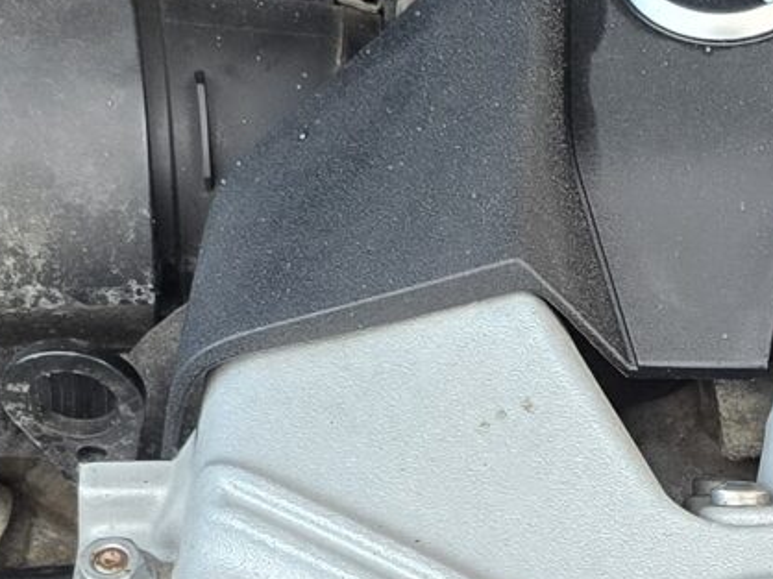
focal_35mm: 141
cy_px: 866
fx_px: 3147
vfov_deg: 10.2
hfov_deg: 13.7
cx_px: 830
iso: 160
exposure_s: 1/120
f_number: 1.7
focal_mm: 6.3
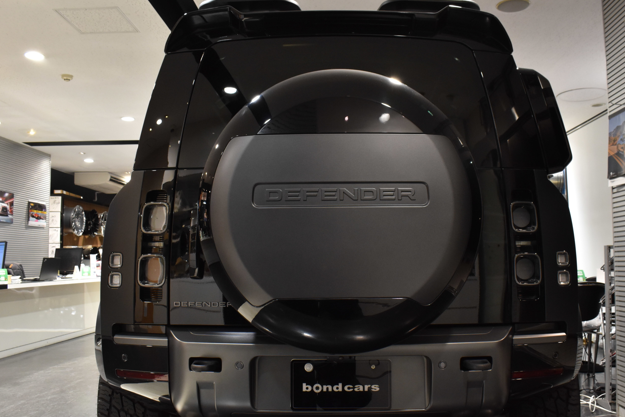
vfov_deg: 41.1
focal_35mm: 32
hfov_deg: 58.6
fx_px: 556
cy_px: 229
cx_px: 338
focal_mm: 18
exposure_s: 1/30
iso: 1400
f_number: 8
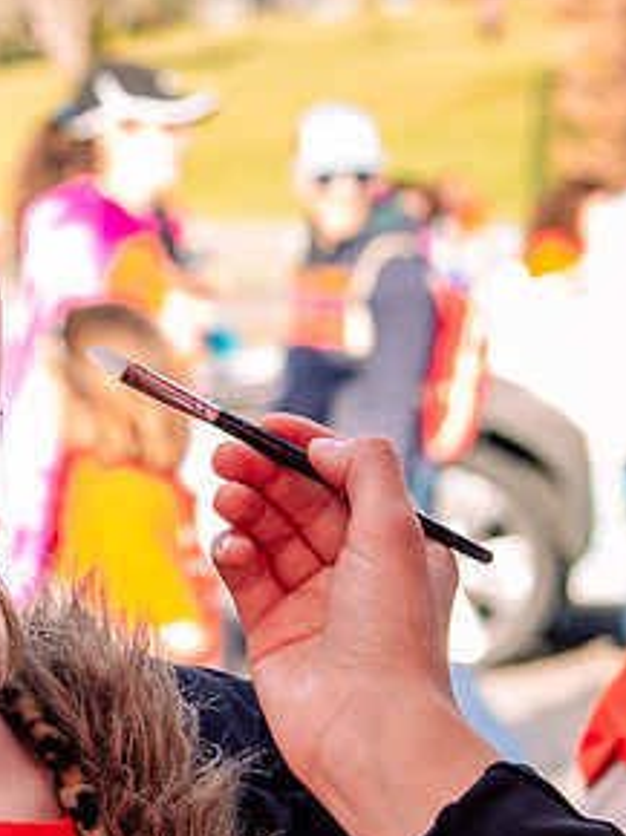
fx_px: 4781
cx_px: 180
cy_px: 477
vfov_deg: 10.0
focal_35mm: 198
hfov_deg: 7.5
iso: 800
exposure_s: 1/640
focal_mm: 55
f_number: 5
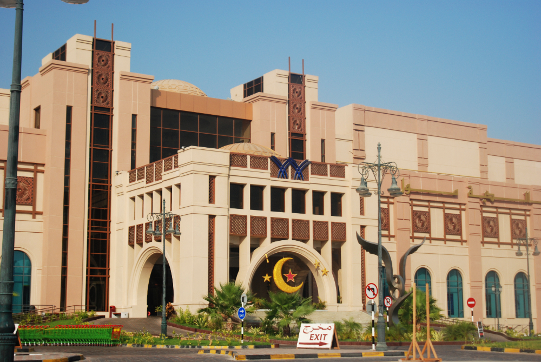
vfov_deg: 21.6
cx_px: 270
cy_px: 181
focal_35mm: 63
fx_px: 948
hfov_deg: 31.9
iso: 200
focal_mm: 42
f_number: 4
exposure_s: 1/1000
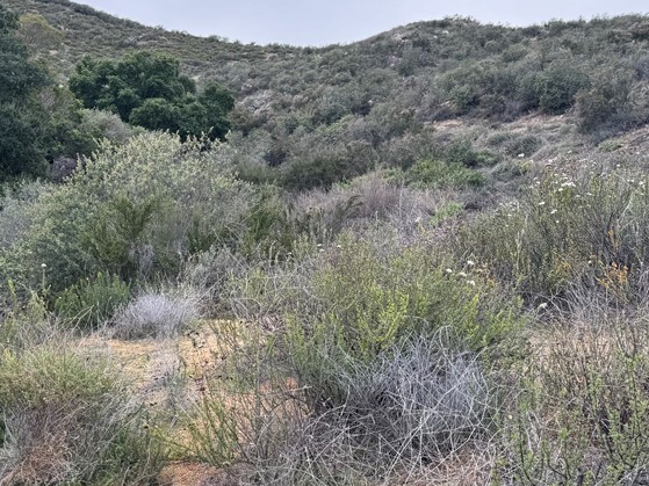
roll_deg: -2.5
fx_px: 825
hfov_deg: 41.1
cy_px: 253
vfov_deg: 32.9
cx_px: 130
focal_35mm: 44
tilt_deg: -0.3
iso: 80
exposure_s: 1/627
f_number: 1.78
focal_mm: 6.86
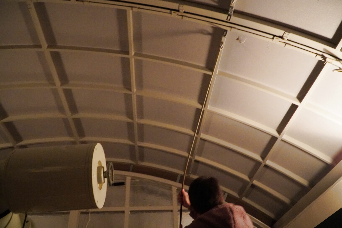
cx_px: 171
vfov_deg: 43.6
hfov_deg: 61.9
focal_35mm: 30
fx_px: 285
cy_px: 114
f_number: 4
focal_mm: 20
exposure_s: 1/30
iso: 6400
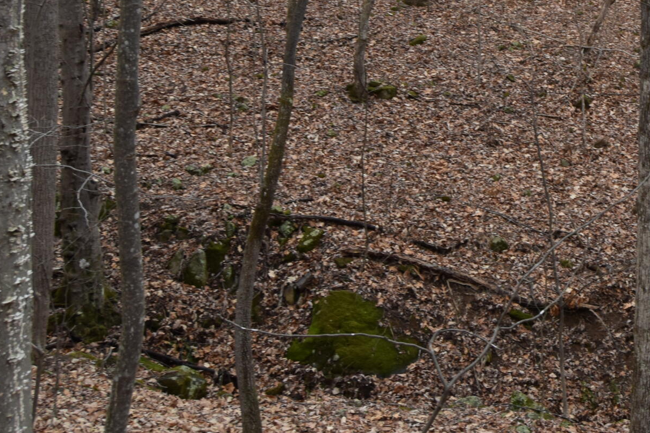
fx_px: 1210
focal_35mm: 67
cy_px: -91
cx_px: 724
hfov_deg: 27.4
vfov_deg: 19.1
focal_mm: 18
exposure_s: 1/125
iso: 400
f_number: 5.6
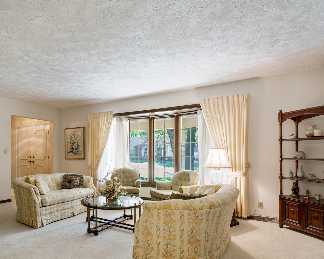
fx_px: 211
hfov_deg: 73.8
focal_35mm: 22
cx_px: 122
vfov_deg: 62.6
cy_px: 155
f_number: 4
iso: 80
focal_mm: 16
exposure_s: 1/2
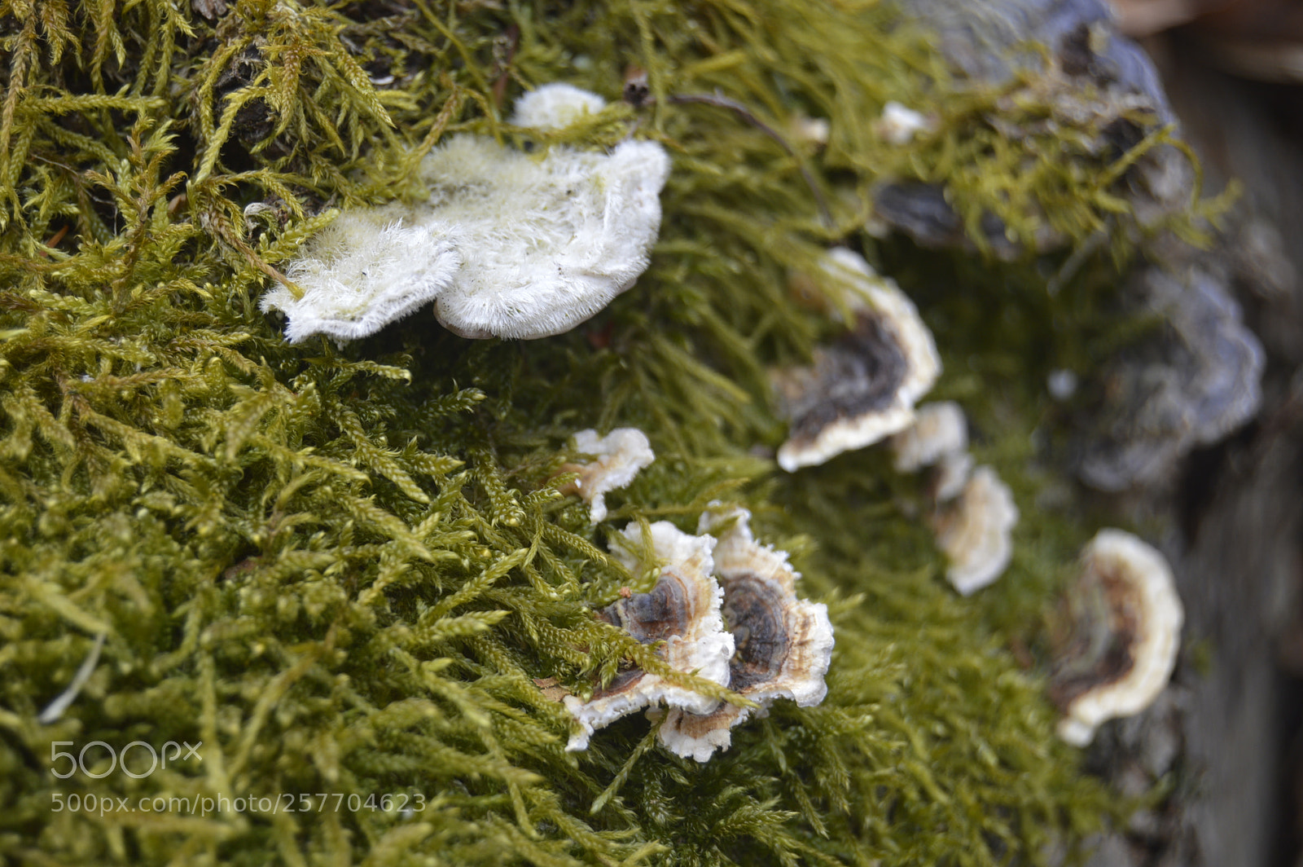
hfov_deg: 24.6
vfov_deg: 16.5
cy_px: 434
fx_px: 2984
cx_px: 652
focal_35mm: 82
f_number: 5.6
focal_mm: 55
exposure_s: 1/125
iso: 140
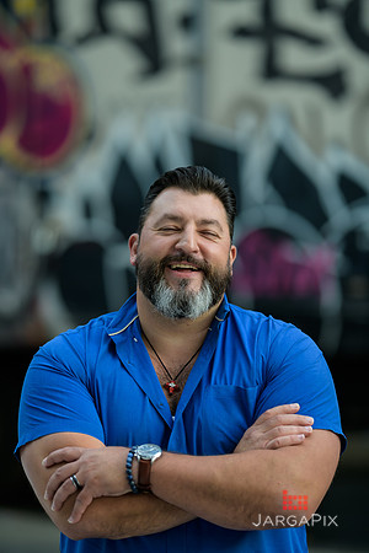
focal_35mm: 135
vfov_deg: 15.2
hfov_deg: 10.2
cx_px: 184
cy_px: 276
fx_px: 2075
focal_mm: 135
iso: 200
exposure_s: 1/250
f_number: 2
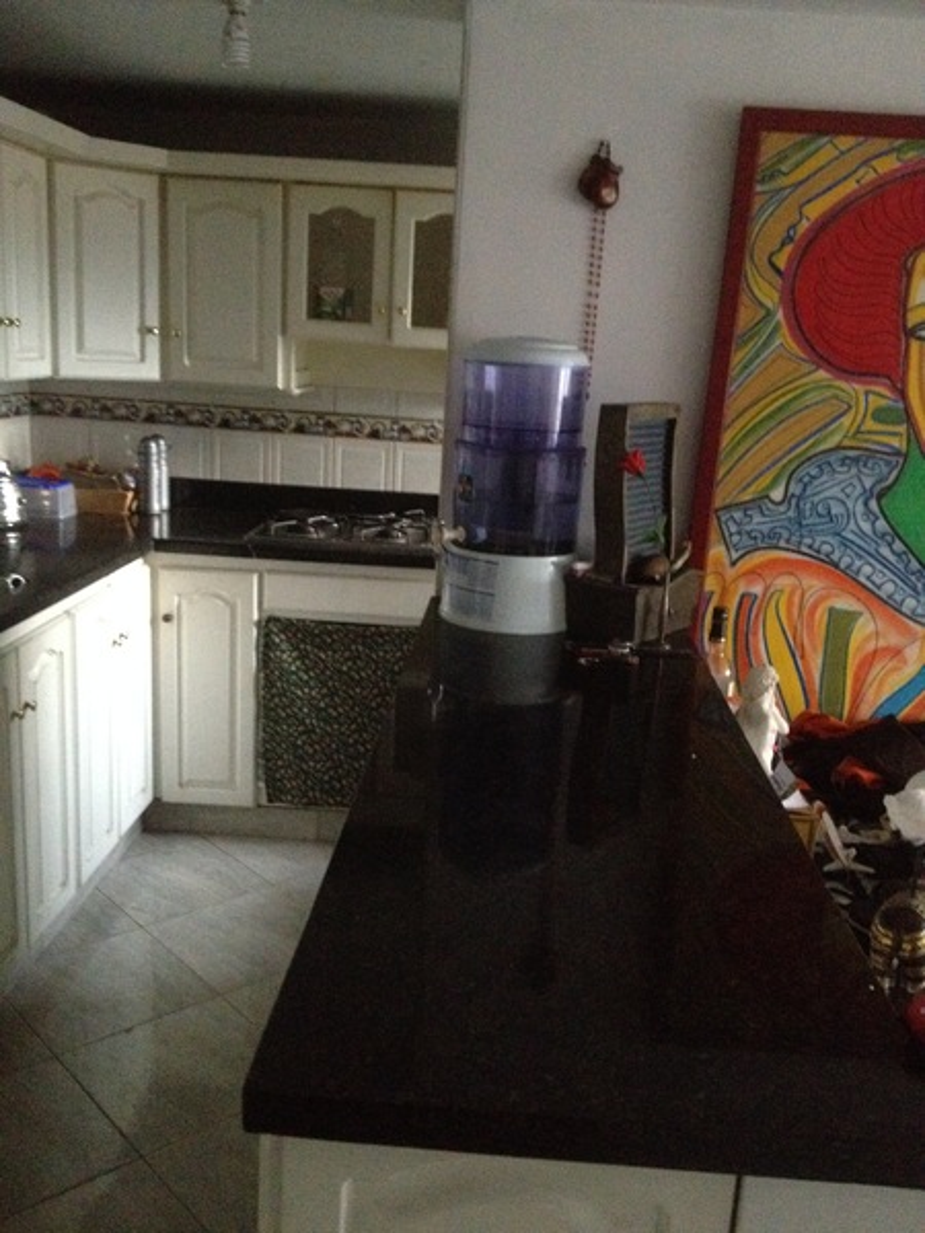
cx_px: 462
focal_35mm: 35
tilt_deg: -15.0
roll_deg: -1.3
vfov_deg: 52.6
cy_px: 616
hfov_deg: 40.7
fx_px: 1247
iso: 800
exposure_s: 1/15
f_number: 2.4
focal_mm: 4.28
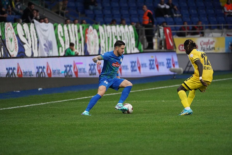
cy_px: 78
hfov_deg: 5.2
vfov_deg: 3.4
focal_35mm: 400
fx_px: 2578
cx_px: 116
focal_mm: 400
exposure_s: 1/2000
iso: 5000
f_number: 5.6
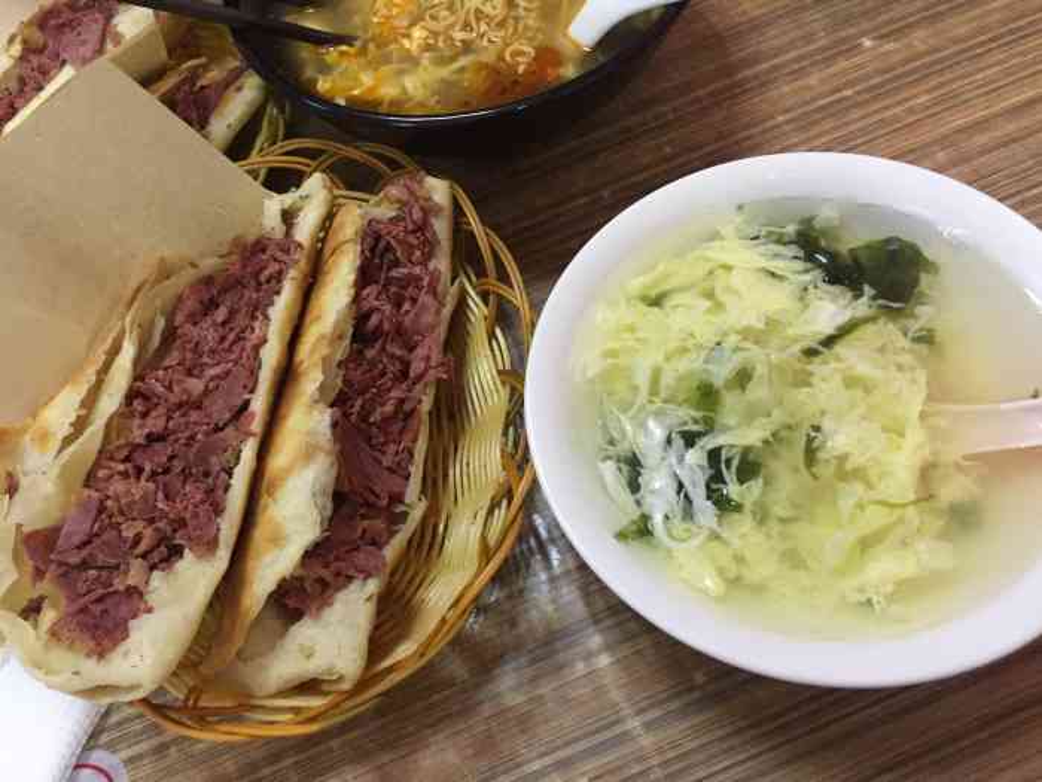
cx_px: 521
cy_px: 391
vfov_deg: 48.2
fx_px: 873
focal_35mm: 29
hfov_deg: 61.7
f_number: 2.2
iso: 250
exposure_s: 1/20
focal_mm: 4.15
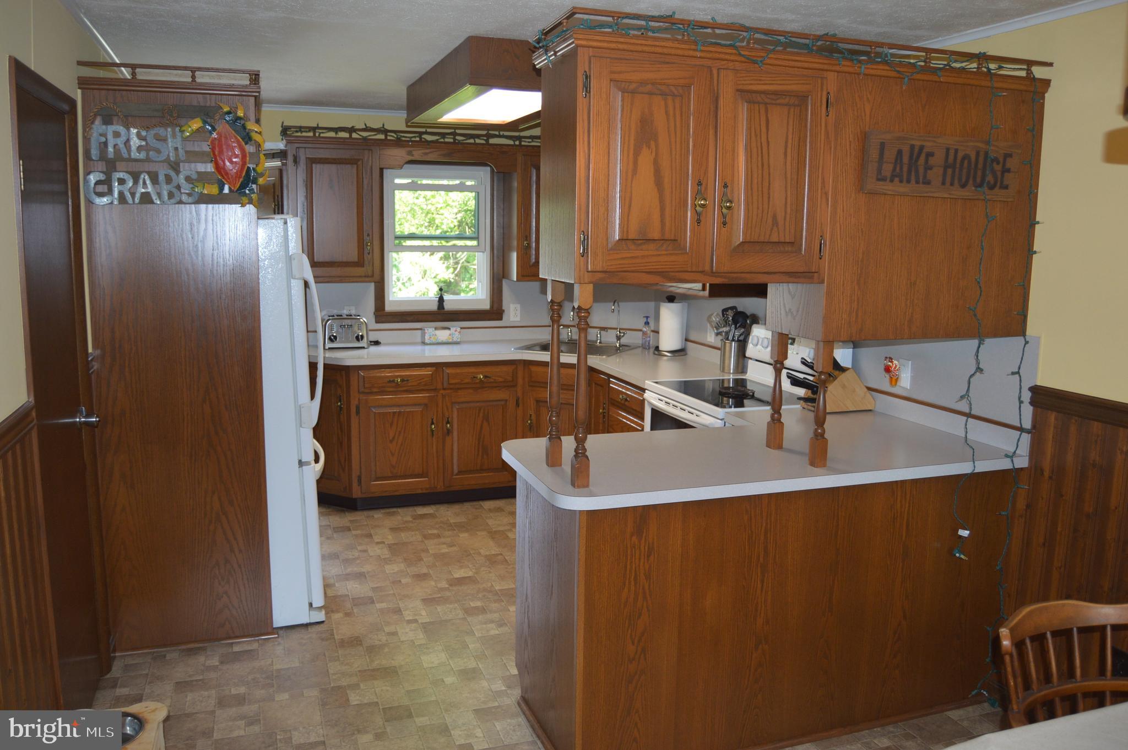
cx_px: 564
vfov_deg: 47.8
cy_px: 375
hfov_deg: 67.4
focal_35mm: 27
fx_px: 845
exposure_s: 1/60
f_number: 3.5
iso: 560
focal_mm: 18
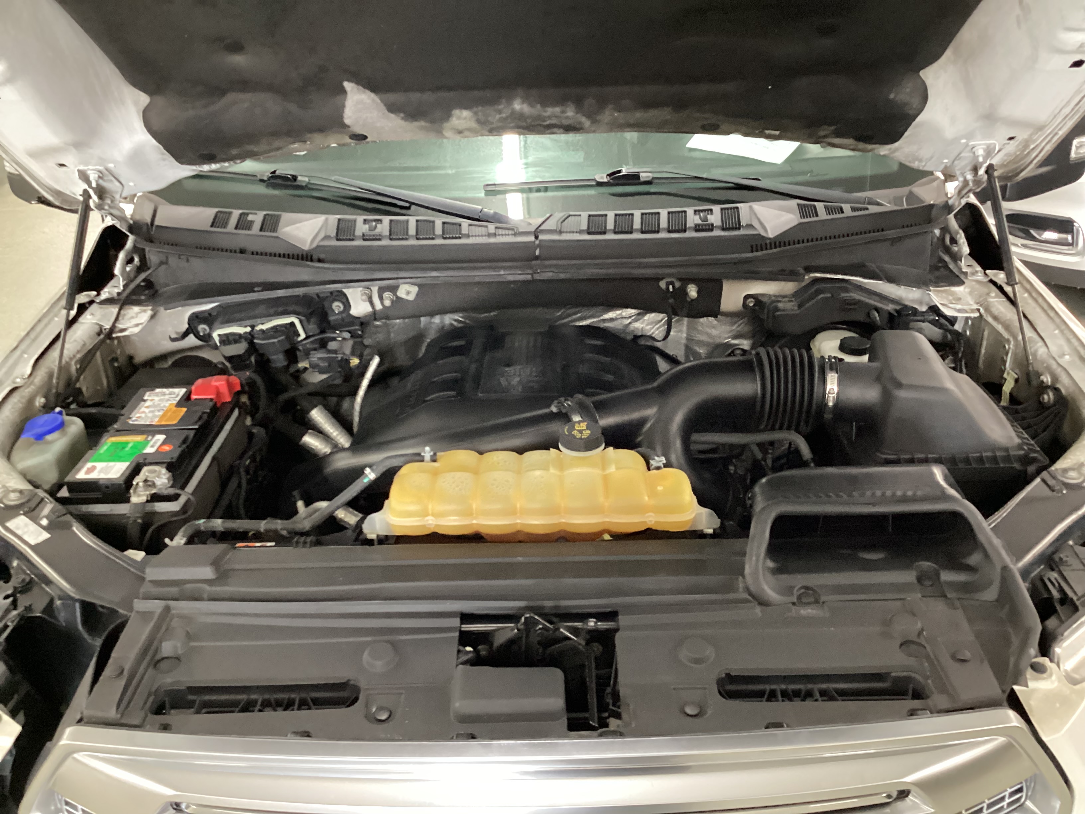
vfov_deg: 45.4
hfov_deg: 58.4
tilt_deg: -28.4
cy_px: 407
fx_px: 972
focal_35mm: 31
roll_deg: +1.1
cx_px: 542
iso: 640
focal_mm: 3.3
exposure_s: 1/30
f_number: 2.4
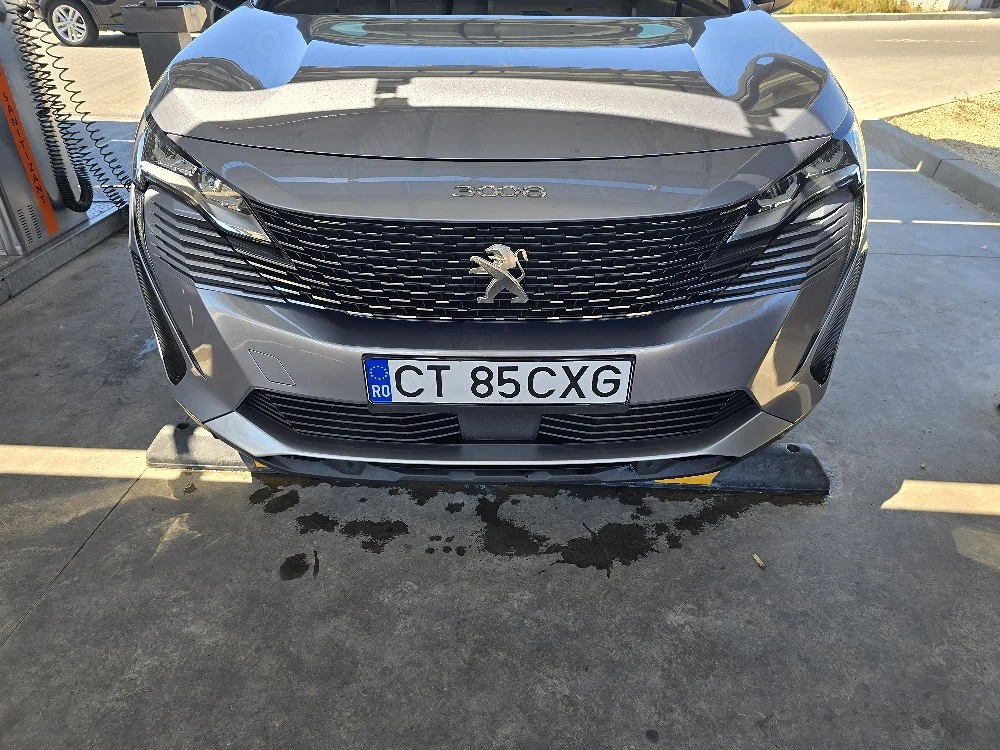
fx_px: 664
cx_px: 500
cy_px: 375
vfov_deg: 58.9
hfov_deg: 73.9
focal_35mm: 23
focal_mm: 6.3
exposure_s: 1/182
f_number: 1.7
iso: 16
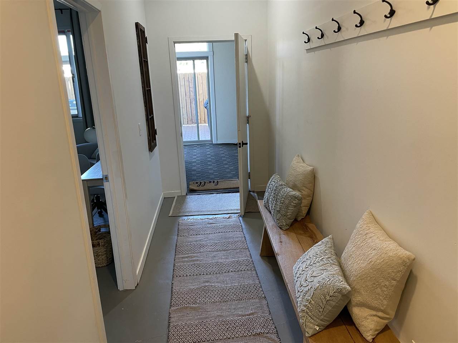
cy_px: 172
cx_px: 229
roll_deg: +2.4
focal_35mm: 26
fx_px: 344
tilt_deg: -15.0
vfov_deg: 53.1
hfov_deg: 67.3
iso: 160
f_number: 1.6
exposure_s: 1/60
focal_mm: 4.2
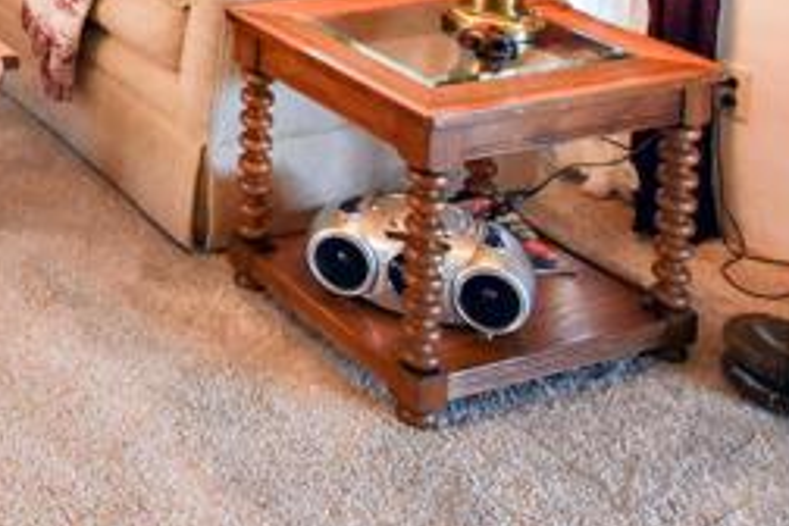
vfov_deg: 18.3
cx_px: -178
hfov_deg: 28.3
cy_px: -374
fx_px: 1337
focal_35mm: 61
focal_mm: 10
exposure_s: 1/60
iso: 720
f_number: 4.5
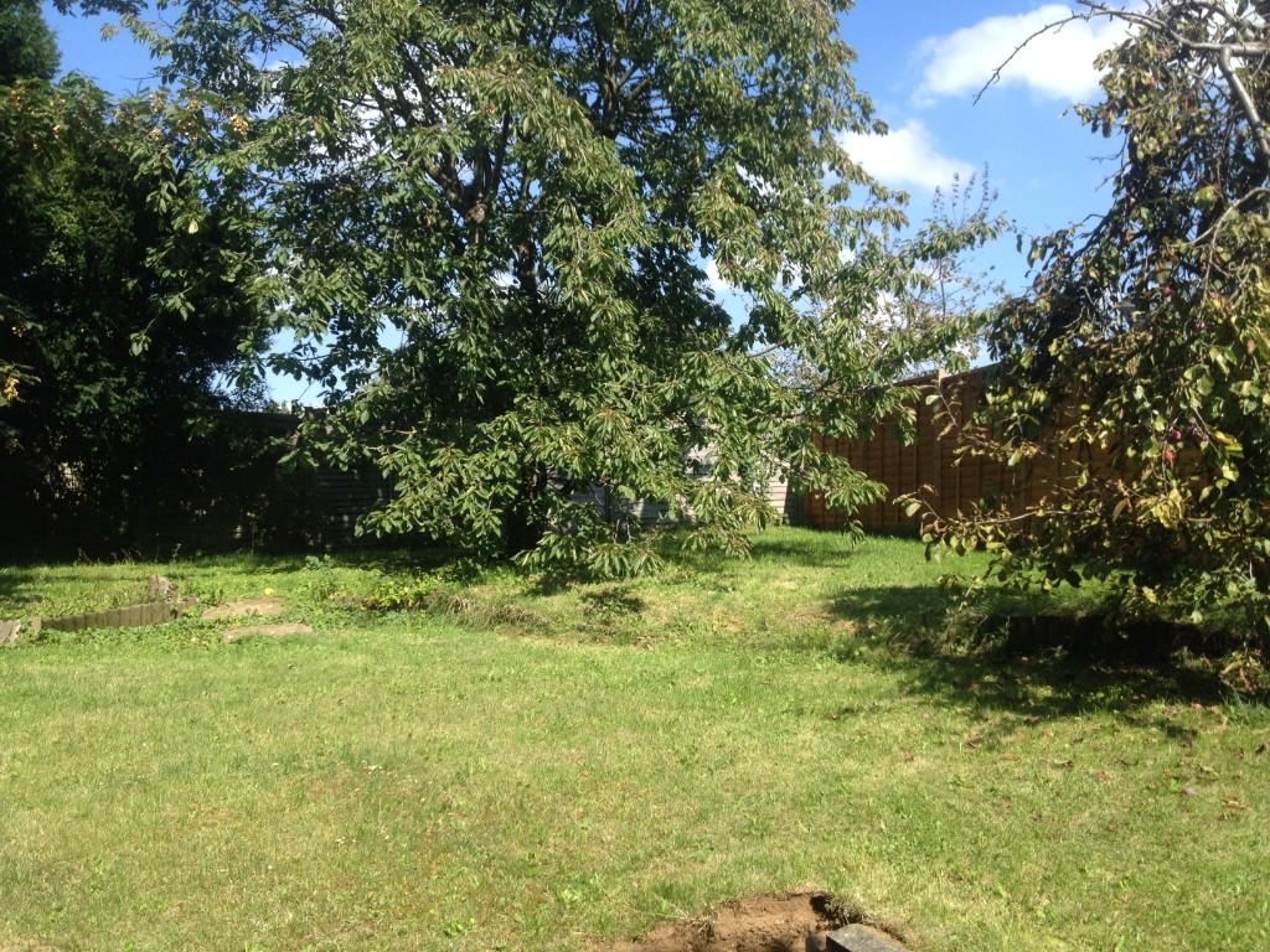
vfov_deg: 40.7
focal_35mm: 35
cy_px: 476
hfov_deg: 52.6
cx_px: 635
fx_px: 1284
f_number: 2.4
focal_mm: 4.28
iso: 50
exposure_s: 1/736
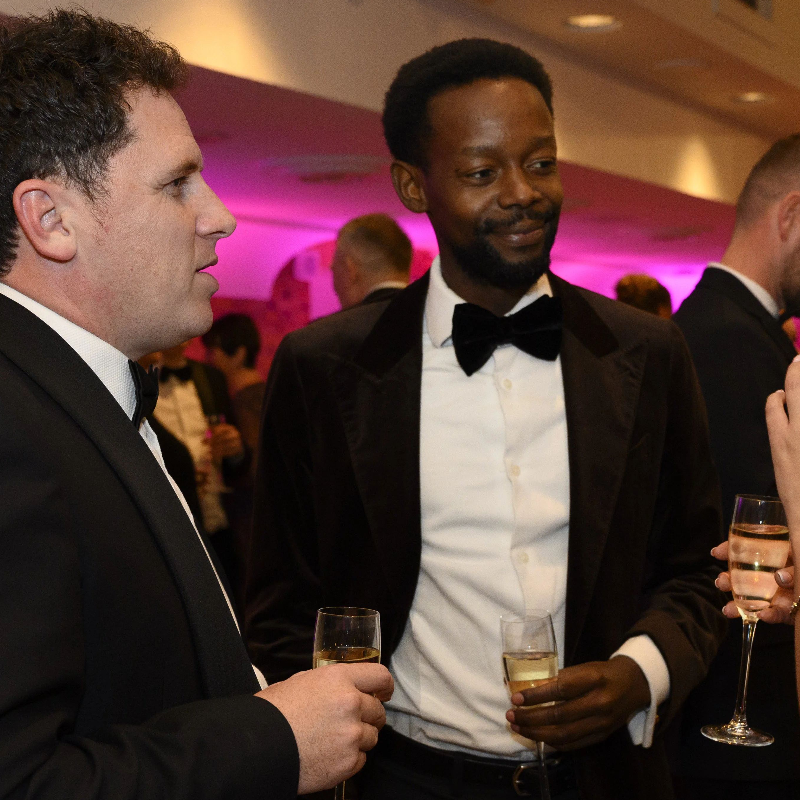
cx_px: 506
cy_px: 485
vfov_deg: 29.5
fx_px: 1515
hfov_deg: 29.4
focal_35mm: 58
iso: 3200
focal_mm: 30.5
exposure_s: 1/60
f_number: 4
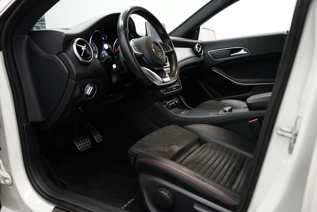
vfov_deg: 45.0
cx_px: 158
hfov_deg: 63.7
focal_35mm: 29
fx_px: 255
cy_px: 106
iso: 3200
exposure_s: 1/160
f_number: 3.5
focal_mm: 29
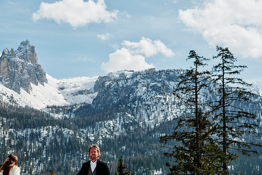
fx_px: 502
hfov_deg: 28.5
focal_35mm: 69
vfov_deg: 19.7
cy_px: 118
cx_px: 47
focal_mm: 50
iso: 100
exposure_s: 1/500
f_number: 5.6
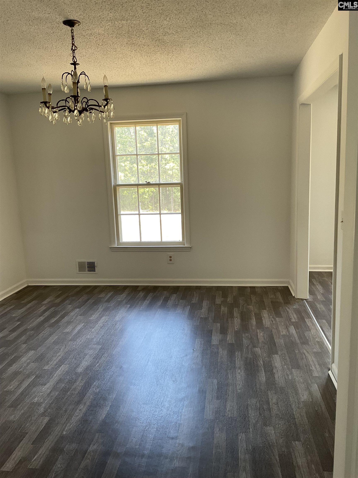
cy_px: 239
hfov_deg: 48.2
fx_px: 400
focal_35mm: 29
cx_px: 179
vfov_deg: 61.7
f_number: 1.8
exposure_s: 1/92
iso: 64
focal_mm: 3
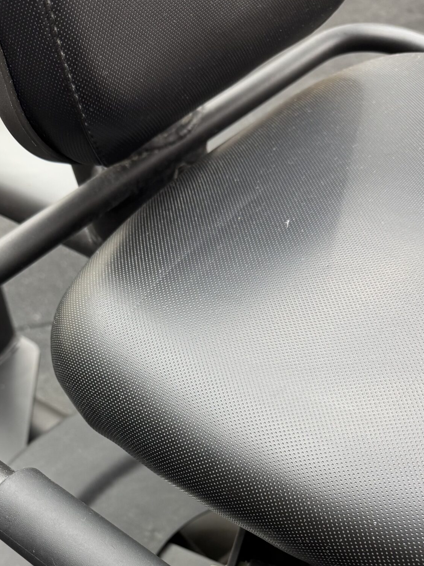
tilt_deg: -50.3
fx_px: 670
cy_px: 457
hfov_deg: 35.1
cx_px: 183
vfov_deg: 43.5
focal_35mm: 41
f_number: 1.78
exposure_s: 1/50
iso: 200
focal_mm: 6.76
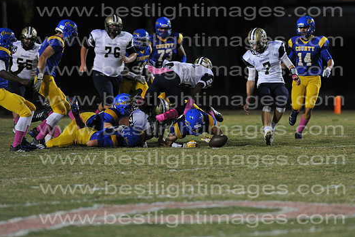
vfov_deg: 4.1
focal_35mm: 332
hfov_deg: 6.2
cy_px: 115
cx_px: 192
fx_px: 3273
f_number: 4
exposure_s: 1/500
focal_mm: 300
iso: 5000
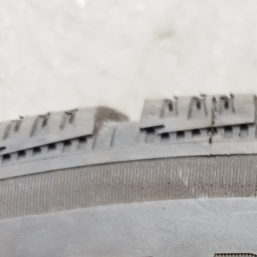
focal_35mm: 77
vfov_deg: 20.7
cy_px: 322
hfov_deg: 20.4
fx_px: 647
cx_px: 340
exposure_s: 1/25
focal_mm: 5.95
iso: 350
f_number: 1.89
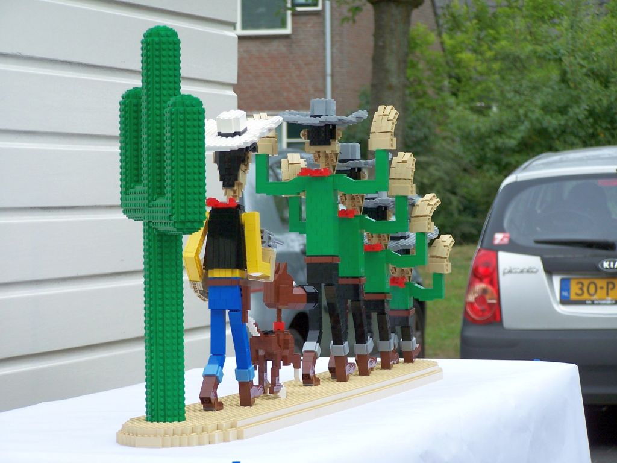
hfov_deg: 14.2
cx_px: 308
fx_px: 2478
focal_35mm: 139
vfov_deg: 10.7
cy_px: 232
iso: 80
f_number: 3.2
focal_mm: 23.1
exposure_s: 1/250
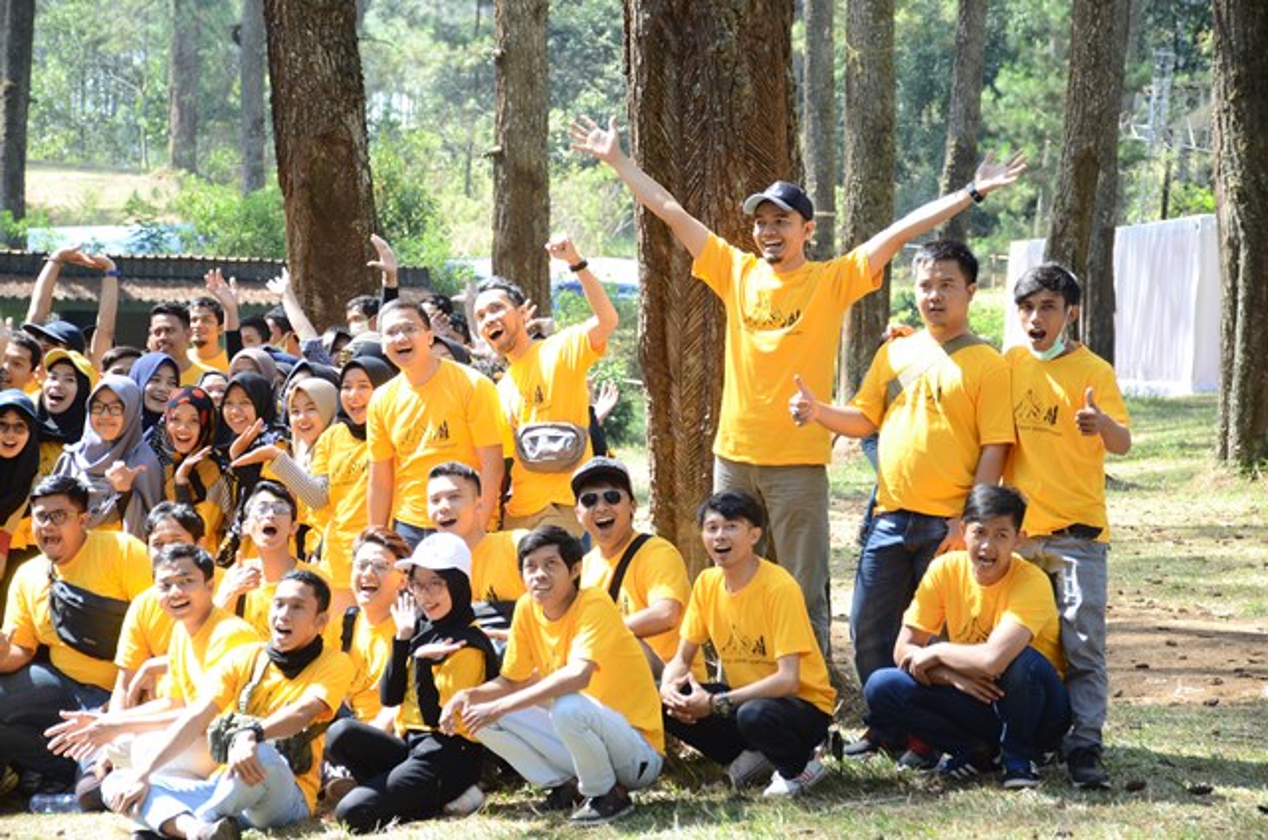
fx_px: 4218
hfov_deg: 17.1
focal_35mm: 120
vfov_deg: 11.4
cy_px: 420
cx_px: 634
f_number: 5.6
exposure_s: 1/160
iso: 400
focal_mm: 80
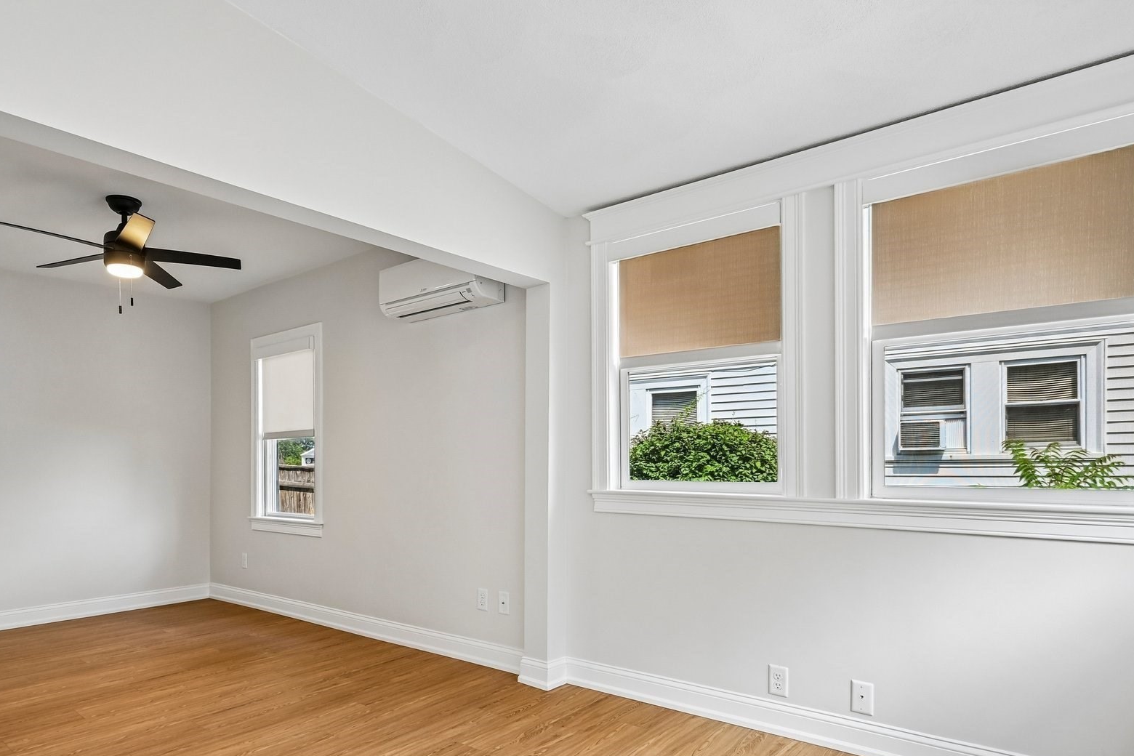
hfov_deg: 81.0
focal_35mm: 21
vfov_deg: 59.0
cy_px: 455
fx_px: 661
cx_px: 516
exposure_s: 1/125
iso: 400
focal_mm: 16
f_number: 8
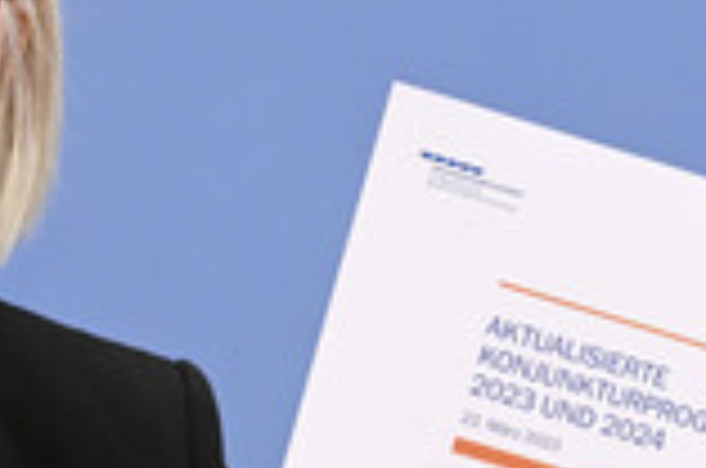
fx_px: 6302
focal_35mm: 322
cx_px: -74
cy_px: 230
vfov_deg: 4.2
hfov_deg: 6.4
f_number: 5.6
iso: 4000
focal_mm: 112
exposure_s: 1/640
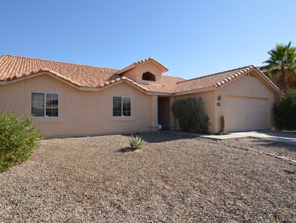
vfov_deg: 62.2
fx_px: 184
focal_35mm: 22
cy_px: 112
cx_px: 138
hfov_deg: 77.4
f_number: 8
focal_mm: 13
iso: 100
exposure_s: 1/200
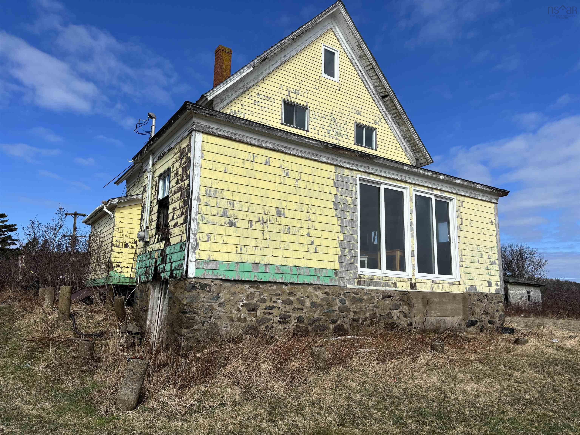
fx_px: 436
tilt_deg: +11.2
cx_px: 290
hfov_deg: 67.3
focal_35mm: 26
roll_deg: -1.2
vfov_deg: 53.1
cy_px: 218
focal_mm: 5.96
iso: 50
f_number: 1.6
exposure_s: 1/5618
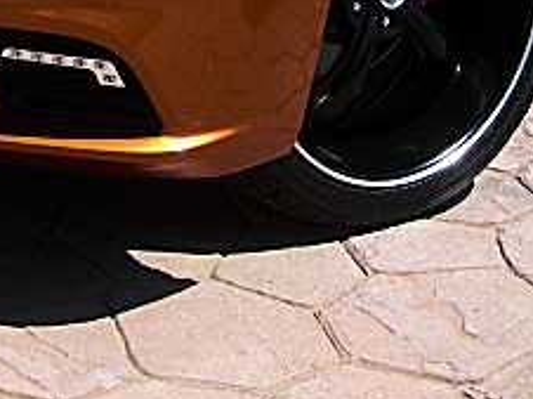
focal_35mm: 102
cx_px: 50
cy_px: -156
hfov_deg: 18.9
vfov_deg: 13.8
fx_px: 1569
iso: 50
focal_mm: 6.3
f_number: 2.8
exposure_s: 1/800
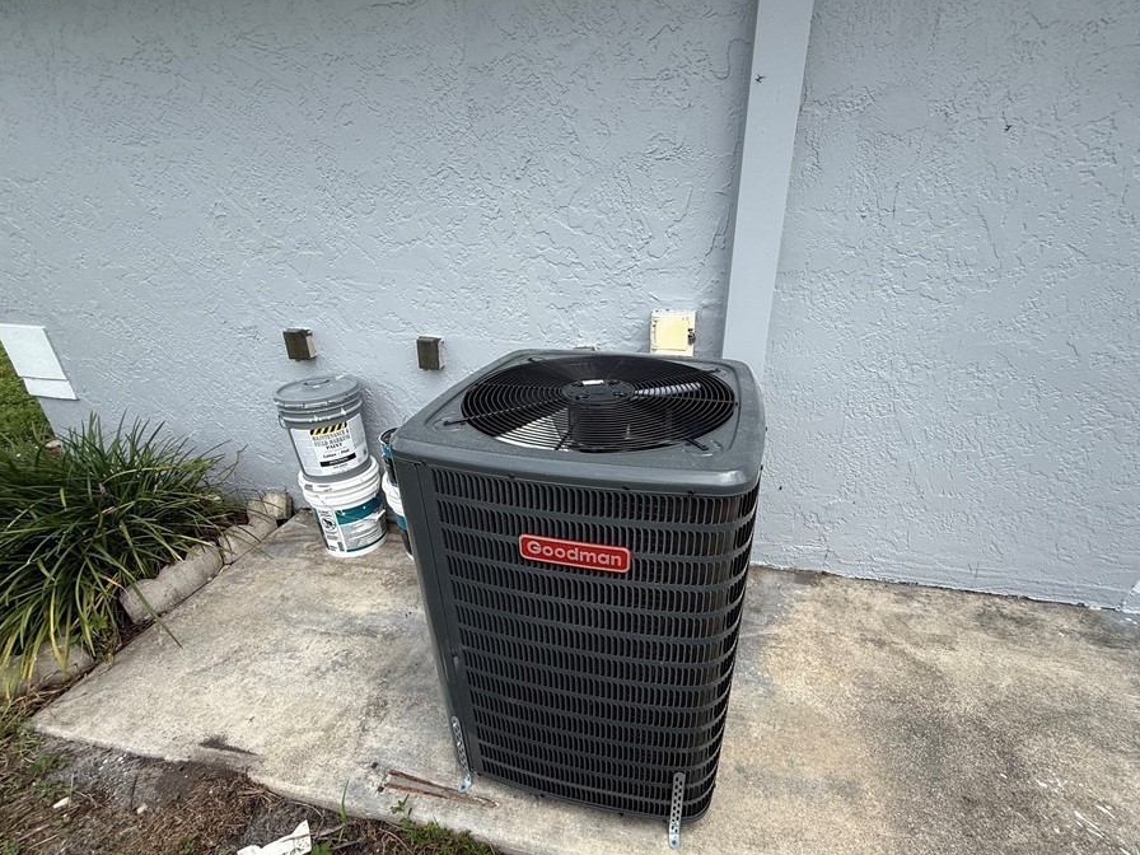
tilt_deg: -25.3
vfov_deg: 78.0
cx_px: 601
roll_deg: -0.4
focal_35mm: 16
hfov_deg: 94.4
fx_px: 527
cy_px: 462
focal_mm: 2.22
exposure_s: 1/876
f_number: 2.2
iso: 50
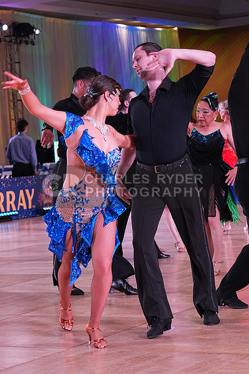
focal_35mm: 111
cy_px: 187
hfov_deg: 12.3
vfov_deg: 18.4
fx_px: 1151
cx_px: 124
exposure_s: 1/320
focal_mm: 74
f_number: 6.3
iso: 3200
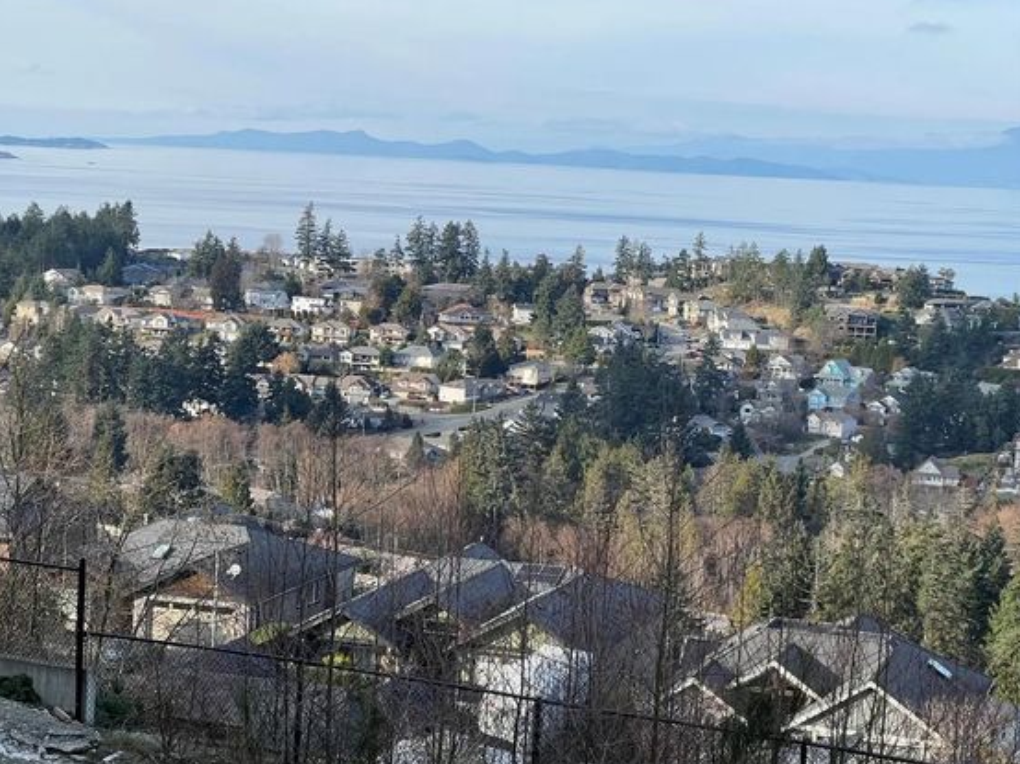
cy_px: 396
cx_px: 438
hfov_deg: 22.0
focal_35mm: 89
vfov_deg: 16.6
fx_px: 2621
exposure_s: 1/370
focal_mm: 9
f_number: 2.8
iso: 32
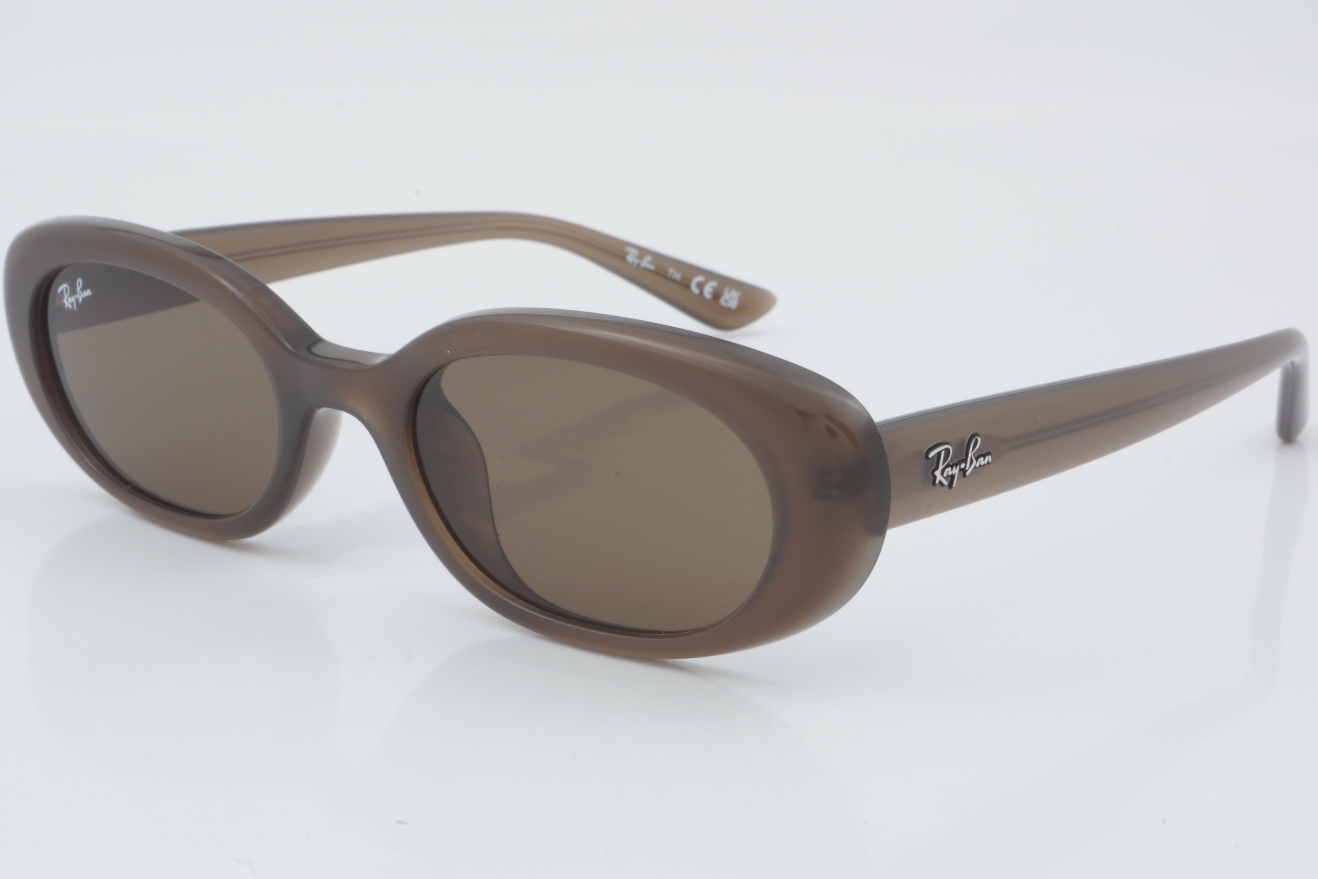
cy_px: 440
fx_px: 3020
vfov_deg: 16.6
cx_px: 659
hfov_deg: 24.6
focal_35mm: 82
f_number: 32
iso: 100
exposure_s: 1/3
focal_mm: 55
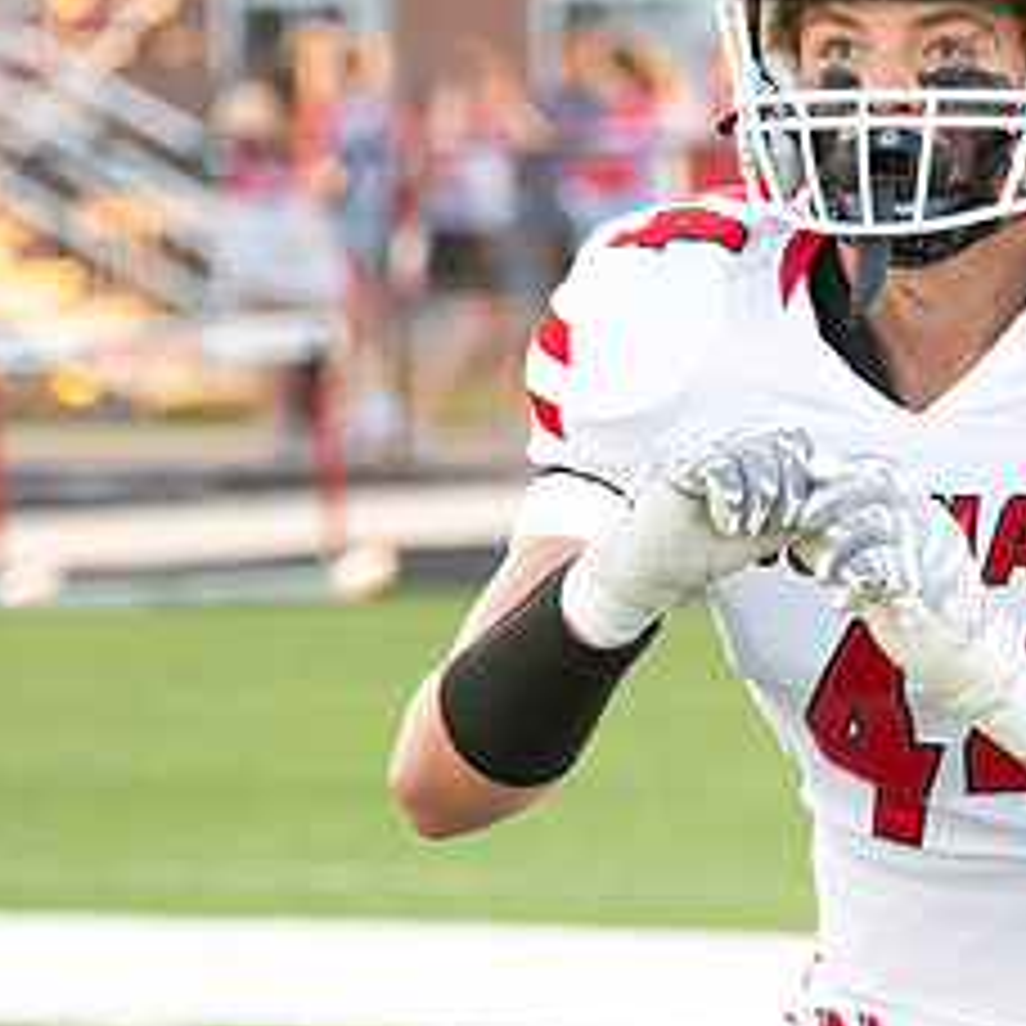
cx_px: 788
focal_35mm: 432
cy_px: 542
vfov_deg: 4.1
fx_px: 14486
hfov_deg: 4.1
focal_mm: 200
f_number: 5.6
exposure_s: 1/800
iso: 4000
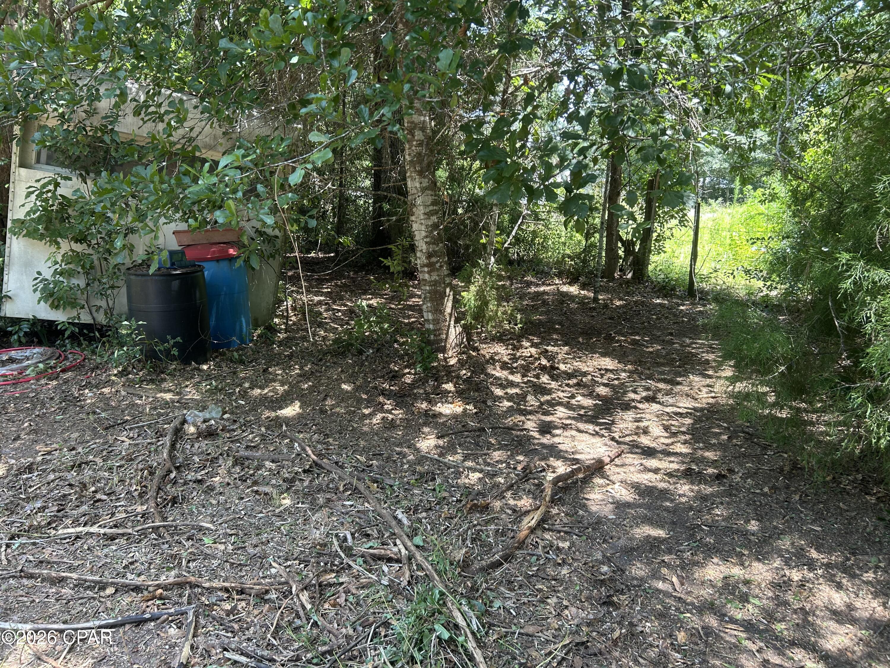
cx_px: 445
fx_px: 668
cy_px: 334
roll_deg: -0.7
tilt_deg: -10.8
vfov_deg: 53.1
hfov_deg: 67.3
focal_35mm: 26
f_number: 1.5
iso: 50
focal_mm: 5.7
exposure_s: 1/132
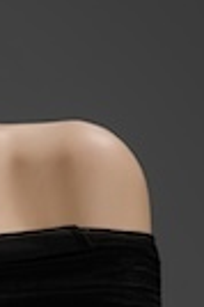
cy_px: 235
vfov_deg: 6.9
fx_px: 2556
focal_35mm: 300
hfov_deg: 4.5
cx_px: -165
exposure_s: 1/125
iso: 100
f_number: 11
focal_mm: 67
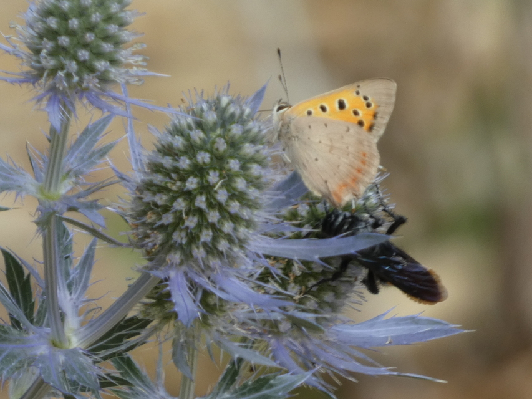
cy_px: 200
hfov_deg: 2.4
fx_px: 12712
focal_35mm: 827
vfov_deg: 1.8
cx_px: 266
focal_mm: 148.1
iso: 100
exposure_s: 1/125
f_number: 5.6
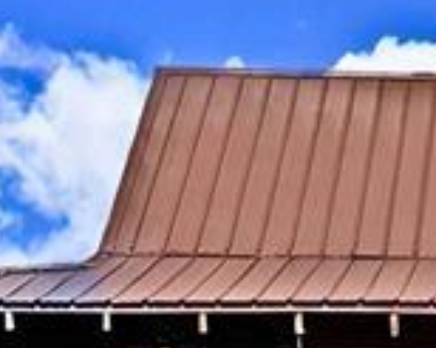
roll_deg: -0.2
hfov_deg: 6.6
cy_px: 147
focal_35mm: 286
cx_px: 841
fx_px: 3688
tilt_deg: +5.7
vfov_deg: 5.4
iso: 80
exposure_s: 1/8130
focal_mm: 6.76
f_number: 1.78
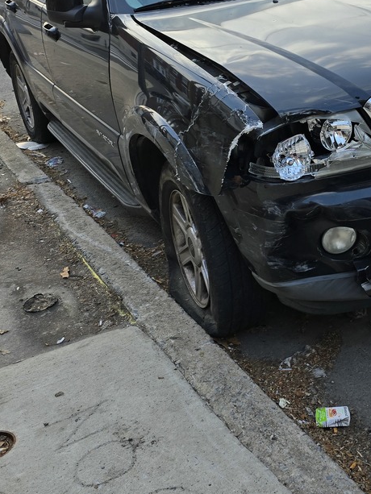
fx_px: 643
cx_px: 332
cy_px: 125
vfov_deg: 40.9
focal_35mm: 45
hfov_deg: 30.8
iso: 12
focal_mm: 6.3
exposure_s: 1/180
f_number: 1.7
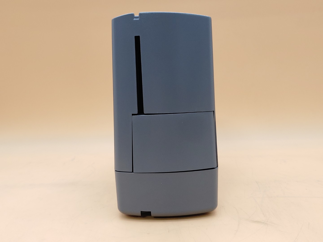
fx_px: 336
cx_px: 162
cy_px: 121
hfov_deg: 51.4
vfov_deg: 39.7
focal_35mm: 36
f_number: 1.8
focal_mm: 4.36
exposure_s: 1/88
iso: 50
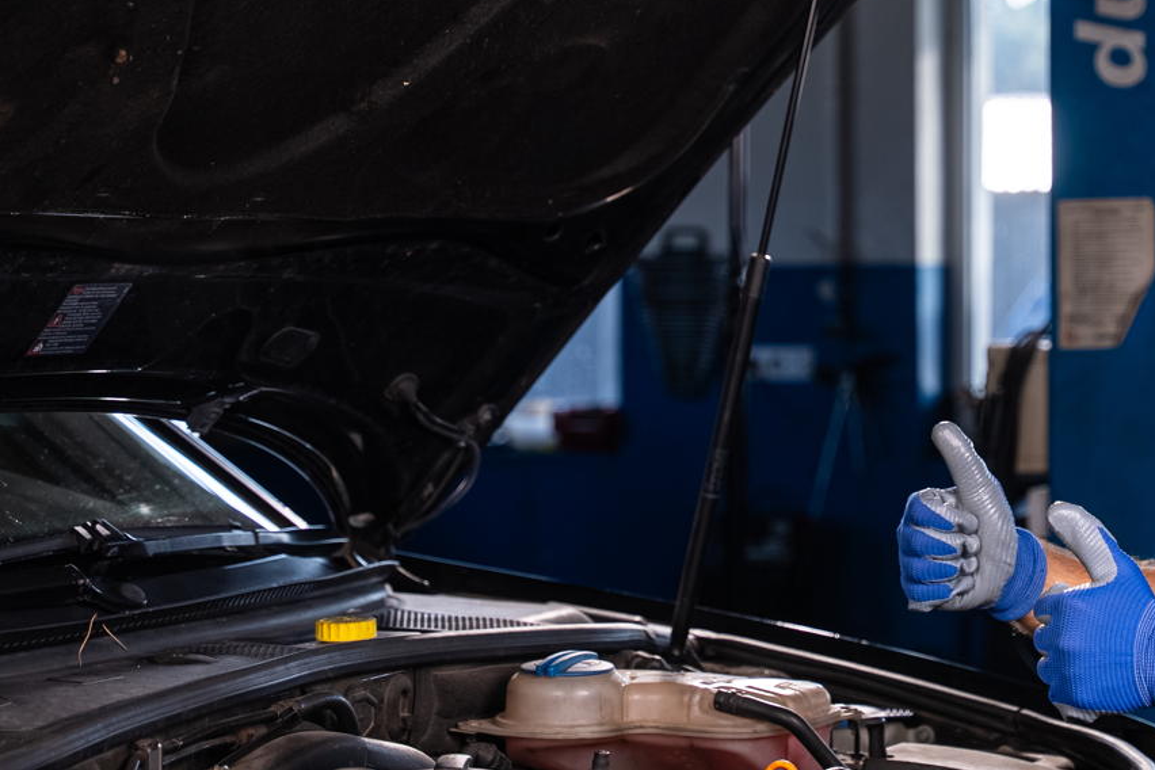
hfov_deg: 18.7
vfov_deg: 12.7
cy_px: 383
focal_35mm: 108
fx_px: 3465
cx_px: 987
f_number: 3.2
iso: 640
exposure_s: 1/100
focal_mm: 57.5
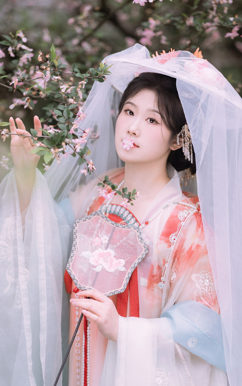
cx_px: 124
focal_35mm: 87
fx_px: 918
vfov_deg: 23.8
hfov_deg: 15.0
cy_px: 193
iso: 200
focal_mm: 85
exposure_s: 1/200
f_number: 2
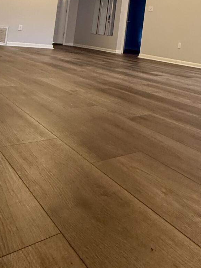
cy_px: 43
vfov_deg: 47.7
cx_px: 183
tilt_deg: +1.7
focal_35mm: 36
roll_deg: -6.3
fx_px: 279
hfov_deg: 37.0
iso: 250
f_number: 2.2
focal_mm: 2.22
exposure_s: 1/60
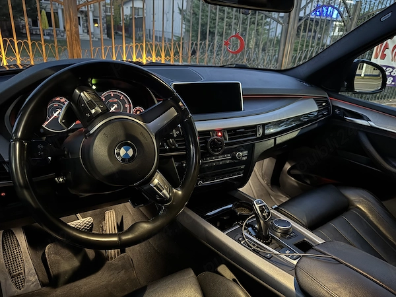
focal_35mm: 24
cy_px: 148
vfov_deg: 56.8
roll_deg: -4.2
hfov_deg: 71.6
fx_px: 275
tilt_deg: -22.4
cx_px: 198
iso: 1600
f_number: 1.78
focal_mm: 6.76
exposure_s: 1/20
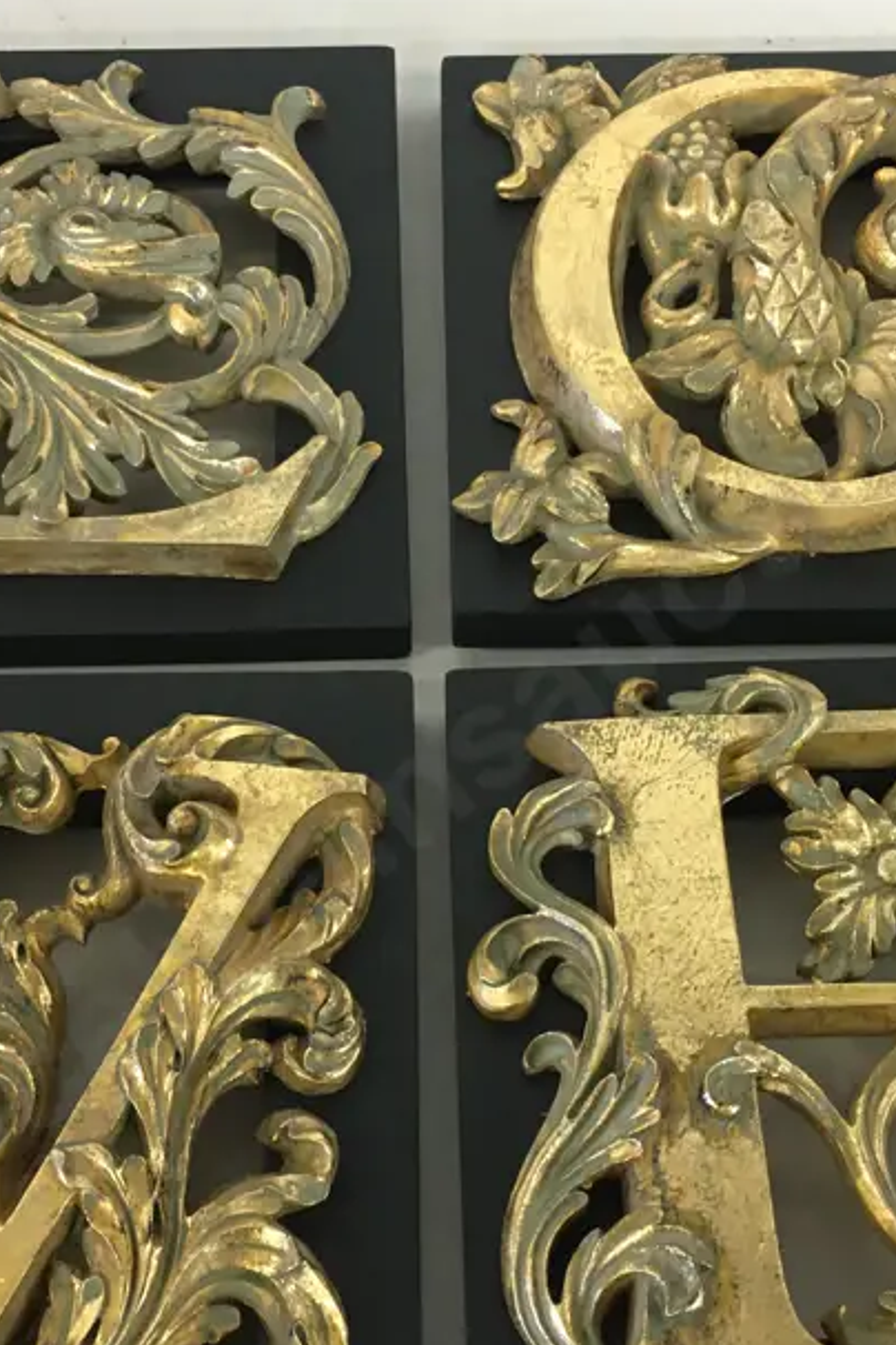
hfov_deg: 26.5
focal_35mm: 51
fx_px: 1904
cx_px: 466
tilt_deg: -60.3
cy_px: 763
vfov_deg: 38.8
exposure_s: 1/17
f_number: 2.2
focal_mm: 4.15
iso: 80
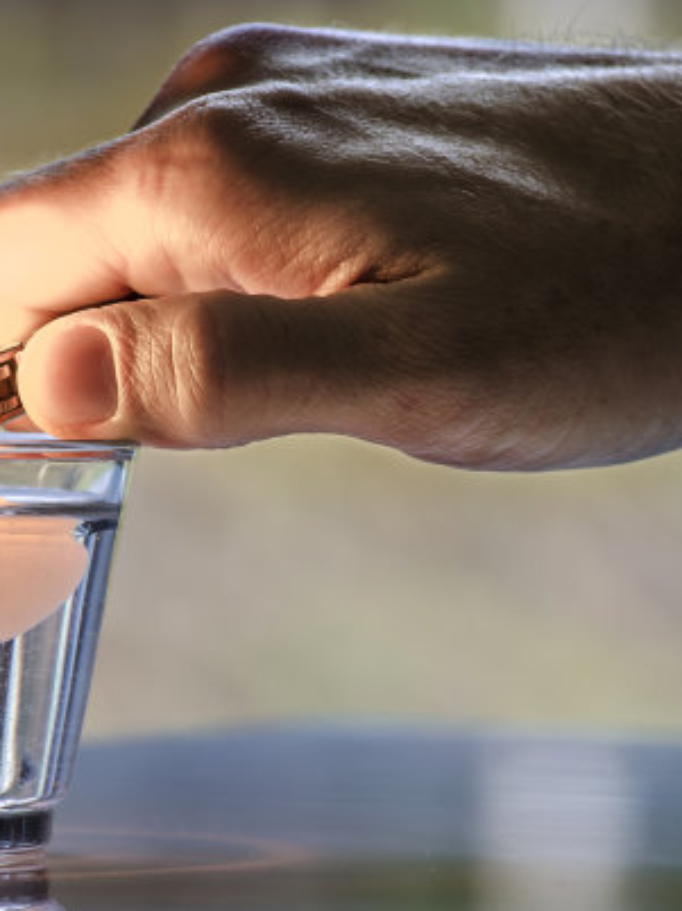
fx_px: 8355
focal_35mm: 318
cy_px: 457
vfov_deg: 6.2
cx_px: 177
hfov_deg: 4.7
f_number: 8
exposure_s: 1/3
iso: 100
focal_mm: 145
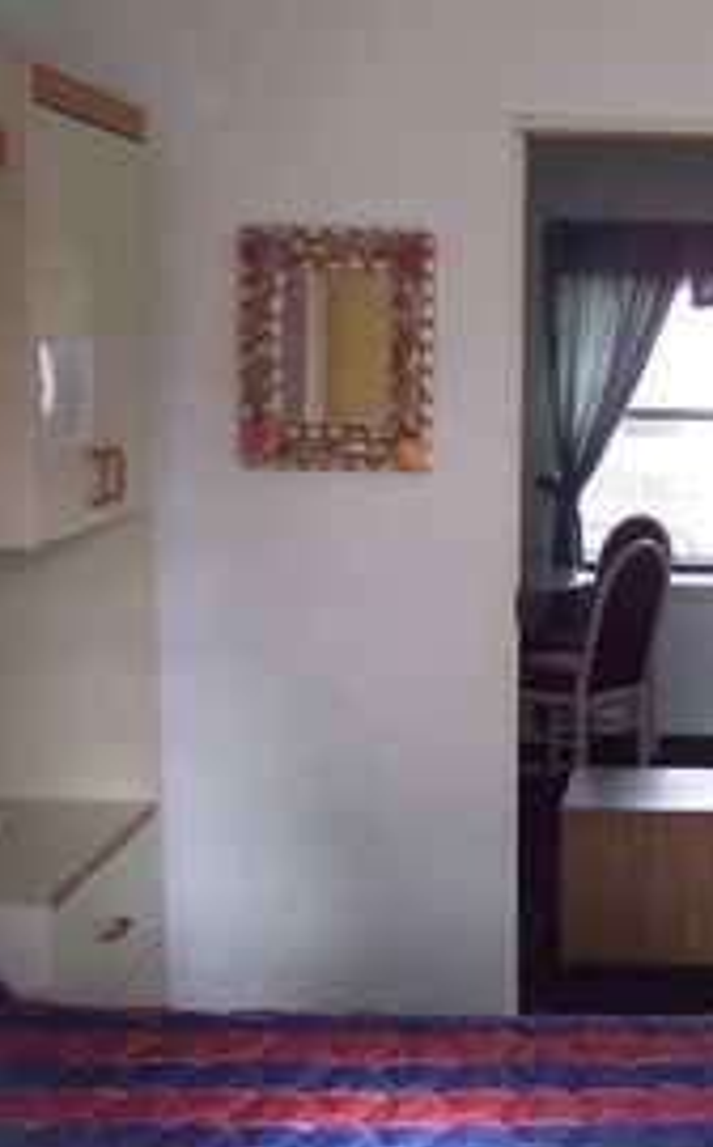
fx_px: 1715
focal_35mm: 55
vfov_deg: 36.9
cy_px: 582
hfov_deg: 22.6
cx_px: 705
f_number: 2.8
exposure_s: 1/60
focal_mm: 8
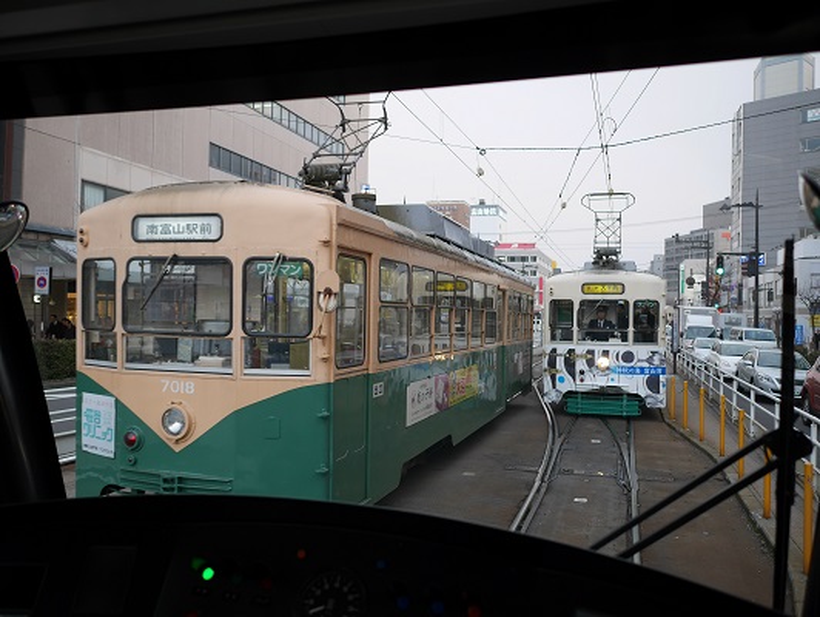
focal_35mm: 30
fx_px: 711
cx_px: 410
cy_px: 308
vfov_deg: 46.9
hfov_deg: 59.9
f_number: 2
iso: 200
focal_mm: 15
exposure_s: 1/160
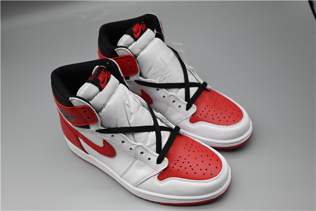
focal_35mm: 35
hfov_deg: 54.4
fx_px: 307
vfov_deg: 37.9
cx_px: 158
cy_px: 106
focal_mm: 35
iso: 5600
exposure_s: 1/5000
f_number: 5
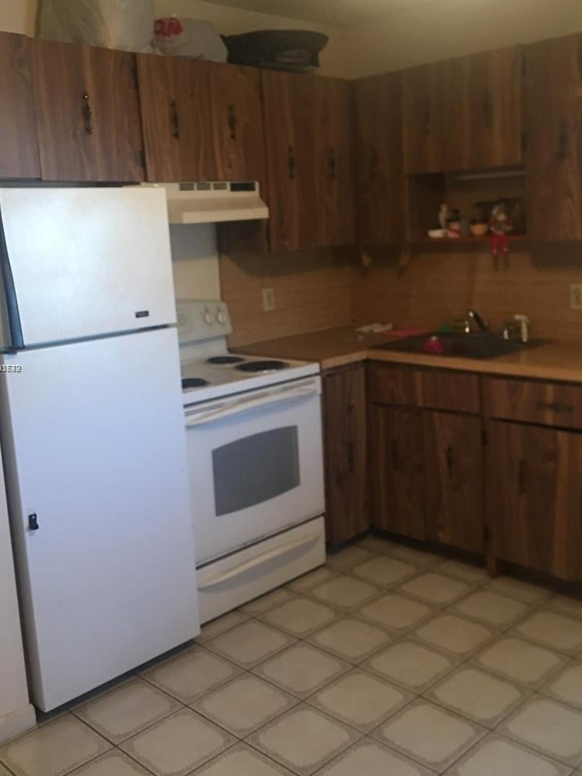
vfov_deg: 52.6
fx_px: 784
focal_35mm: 35
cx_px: 302
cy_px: 368
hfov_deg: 40.7
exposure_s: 1/15
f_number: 2.2
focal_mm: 4.15
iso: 80
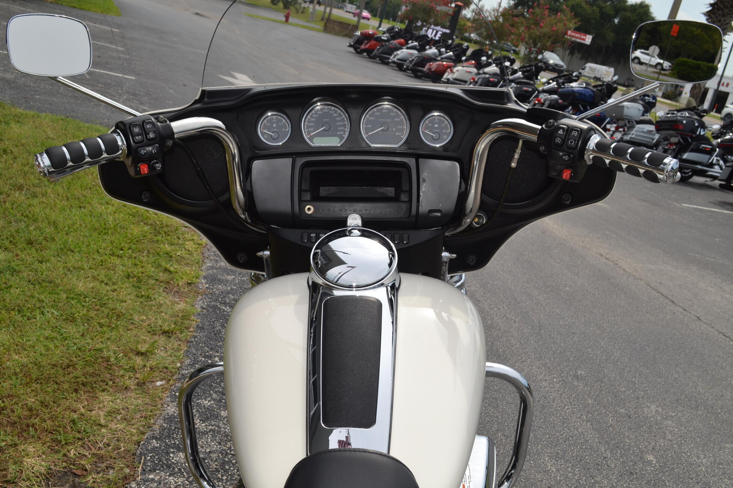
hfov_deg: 51.9
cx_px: 364
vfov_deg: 35.9
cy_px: 245
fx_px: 753
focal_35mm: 37
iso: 100
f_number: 10
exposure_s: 1/200
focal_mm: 24
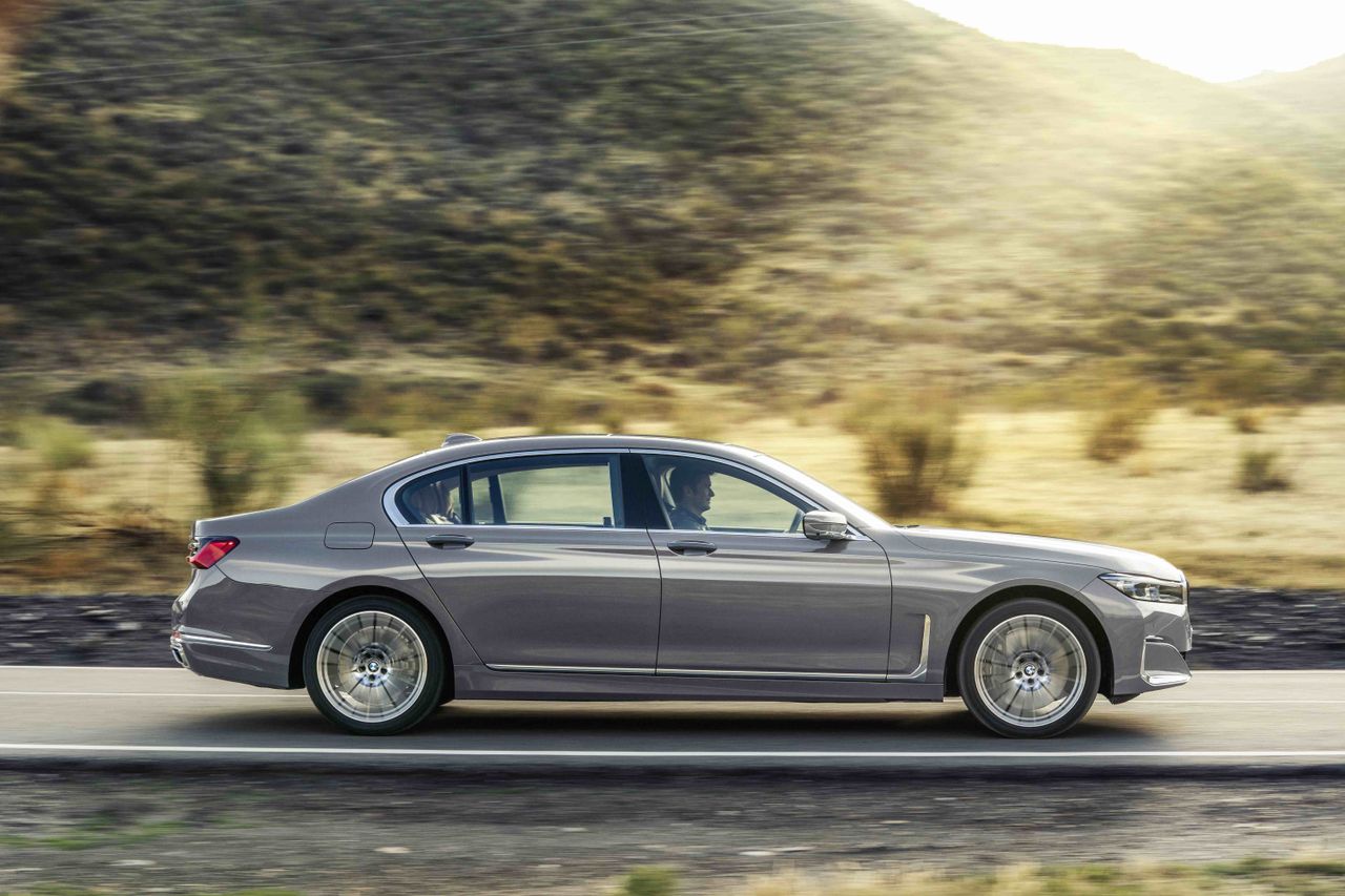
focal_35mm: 71
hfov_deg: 28.5
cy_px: 448
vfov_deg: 19.2
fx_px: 2652
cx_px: 672
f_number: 10
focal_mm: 71
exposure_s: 1/80
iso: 200
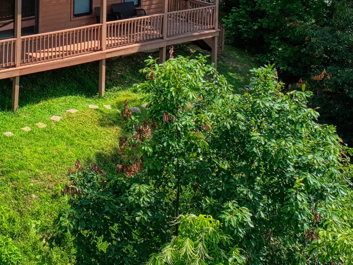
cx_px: -31
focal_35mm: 74
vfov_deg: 18.0
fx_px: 754
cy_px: -119
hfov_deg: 24.6
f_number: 2.8
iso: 200
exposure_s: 1/1250
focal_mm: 12.3
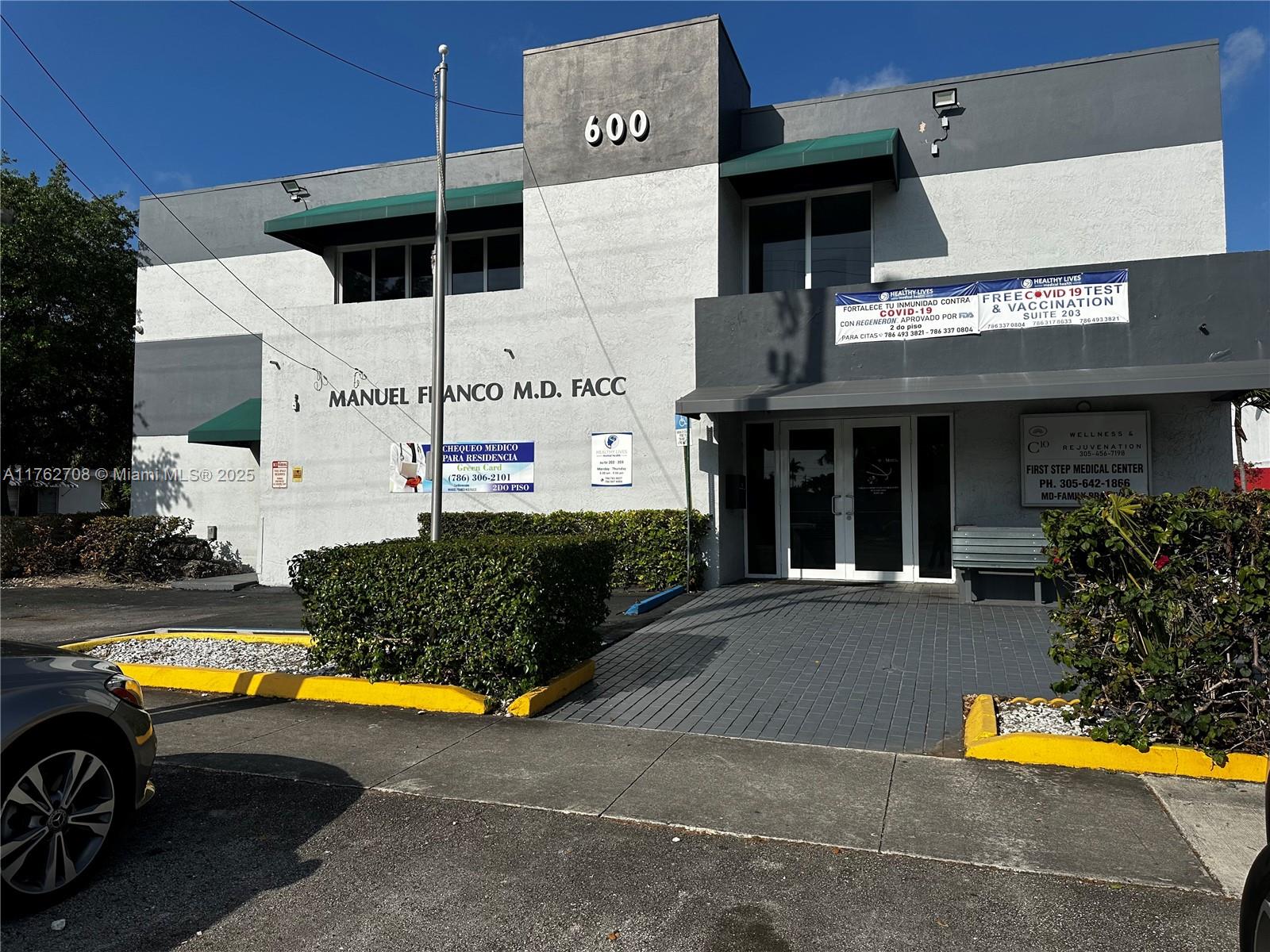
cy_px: 476
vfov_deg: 56.8
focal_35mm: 24
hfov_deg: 71.6
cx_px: 635
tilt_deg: +4.7
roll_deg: -0.1
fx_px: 881
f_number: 1.78
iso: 80
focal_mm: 6.86
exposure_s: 1/8929
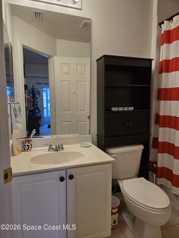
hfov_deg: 58.9
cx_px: 90
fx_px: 159
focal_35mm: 23
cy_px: 119
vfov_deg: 73.9
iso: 64
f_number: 1.8
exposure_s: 1/120
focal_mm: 5.4
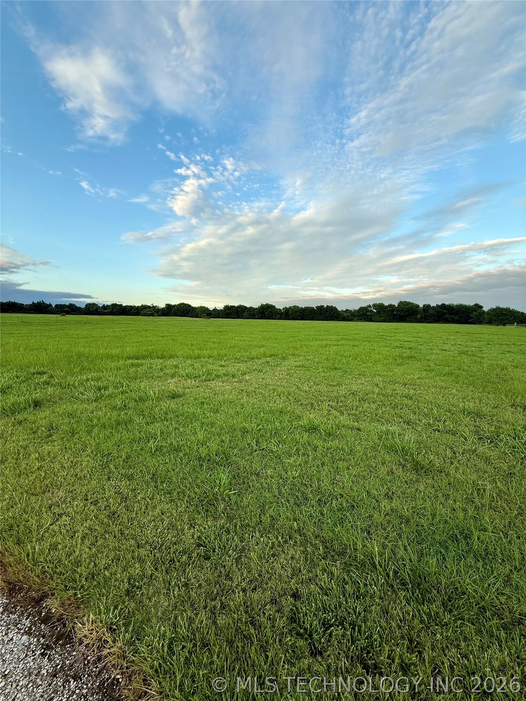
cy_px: 350
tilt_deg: -6.1
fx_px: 284
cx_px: 263
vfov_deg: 102.1
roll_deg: -1.0
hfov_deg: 85.7
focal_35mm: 14
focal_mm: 2.22
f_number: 2.2
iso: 50
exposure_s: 1/349
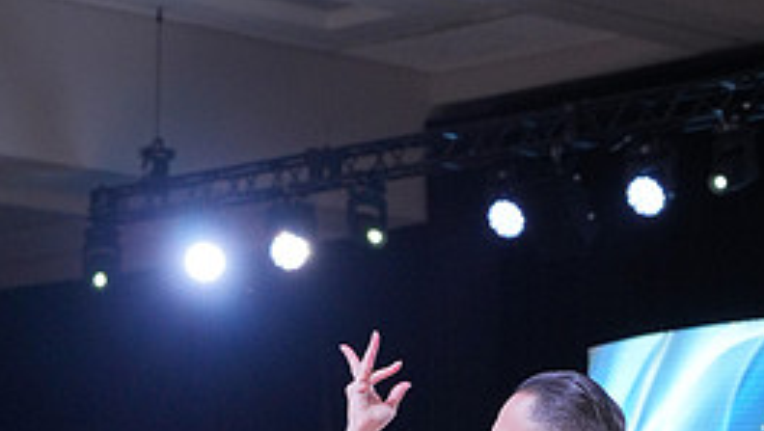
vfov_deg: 7.3
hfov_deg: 13.3
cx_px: 462
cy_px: 833
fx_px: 3264
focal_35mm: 161
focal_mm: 70
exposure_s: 1/400
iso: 2000
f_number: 6.3
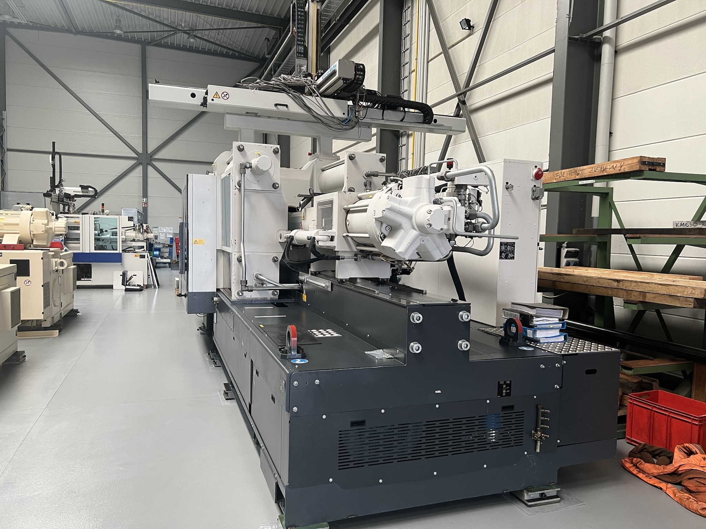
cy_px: 264
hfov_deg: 67.3
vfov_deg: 53.1
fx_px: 530
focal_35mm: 26
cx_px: 353
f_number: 1.5
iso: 125
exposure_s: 1/50
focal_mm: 5.7
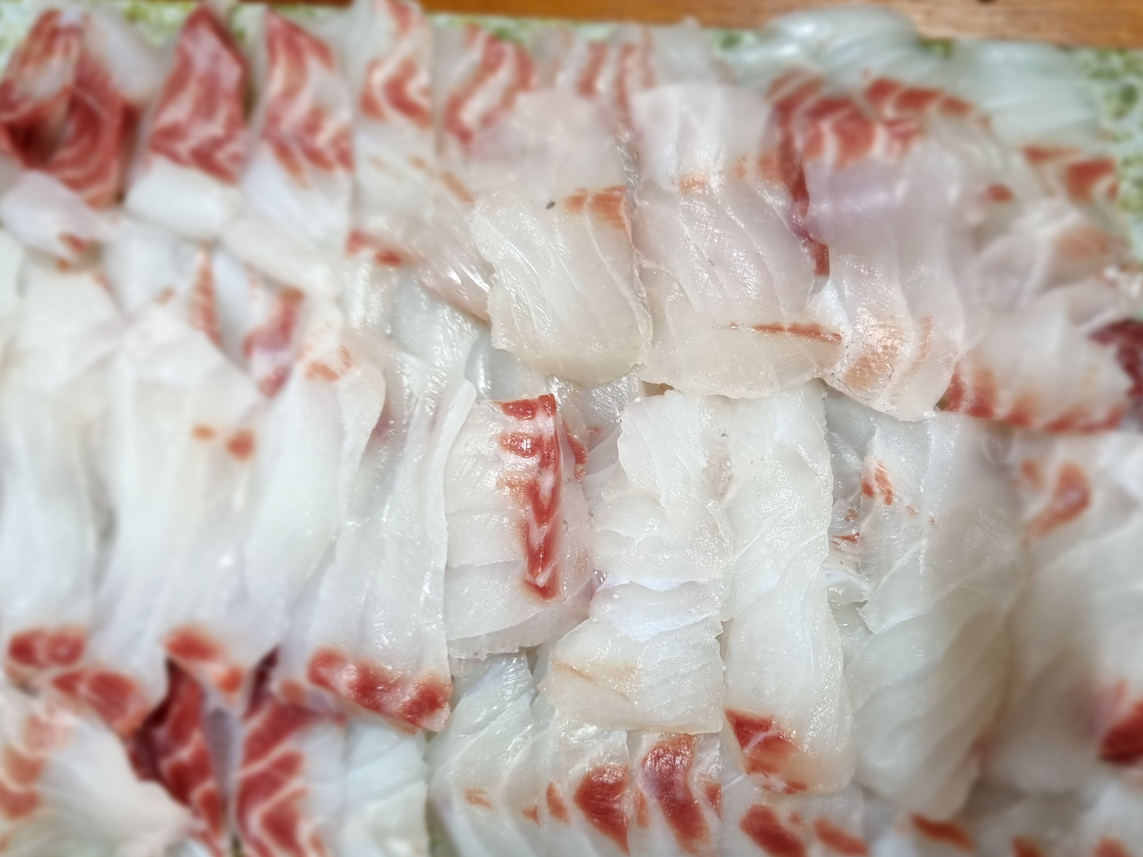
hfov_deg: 53.8
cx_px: 637
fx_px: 1123
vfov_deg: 41.6
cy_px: 502
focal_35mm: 34
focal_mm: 5.4
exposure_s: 1/60
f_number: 1.8
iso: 200
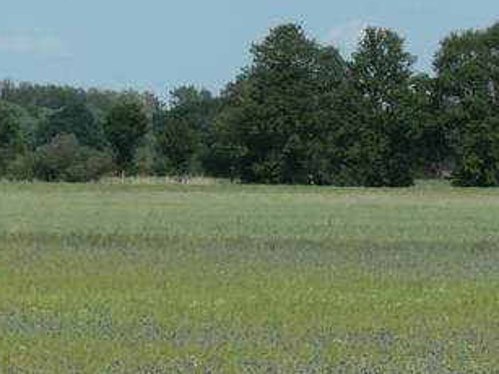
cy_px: -122
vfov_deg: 2.5
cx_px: 889
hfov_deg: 3.4
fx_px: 8401
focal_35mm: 583
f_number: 8
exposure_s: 1/800
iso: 200
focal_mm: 45.4
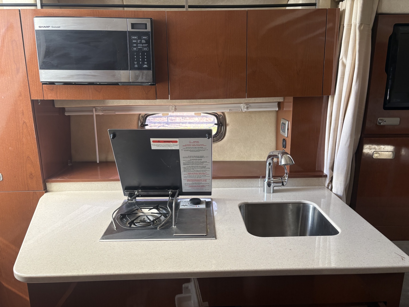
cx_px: 204
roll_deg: +0.7
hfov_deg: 67.3
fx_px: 307
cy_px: 154
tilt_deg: -11.8
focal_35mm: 26
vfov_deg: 53.1
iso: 125
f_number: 1.6
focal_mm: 5.96
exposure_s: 1/112
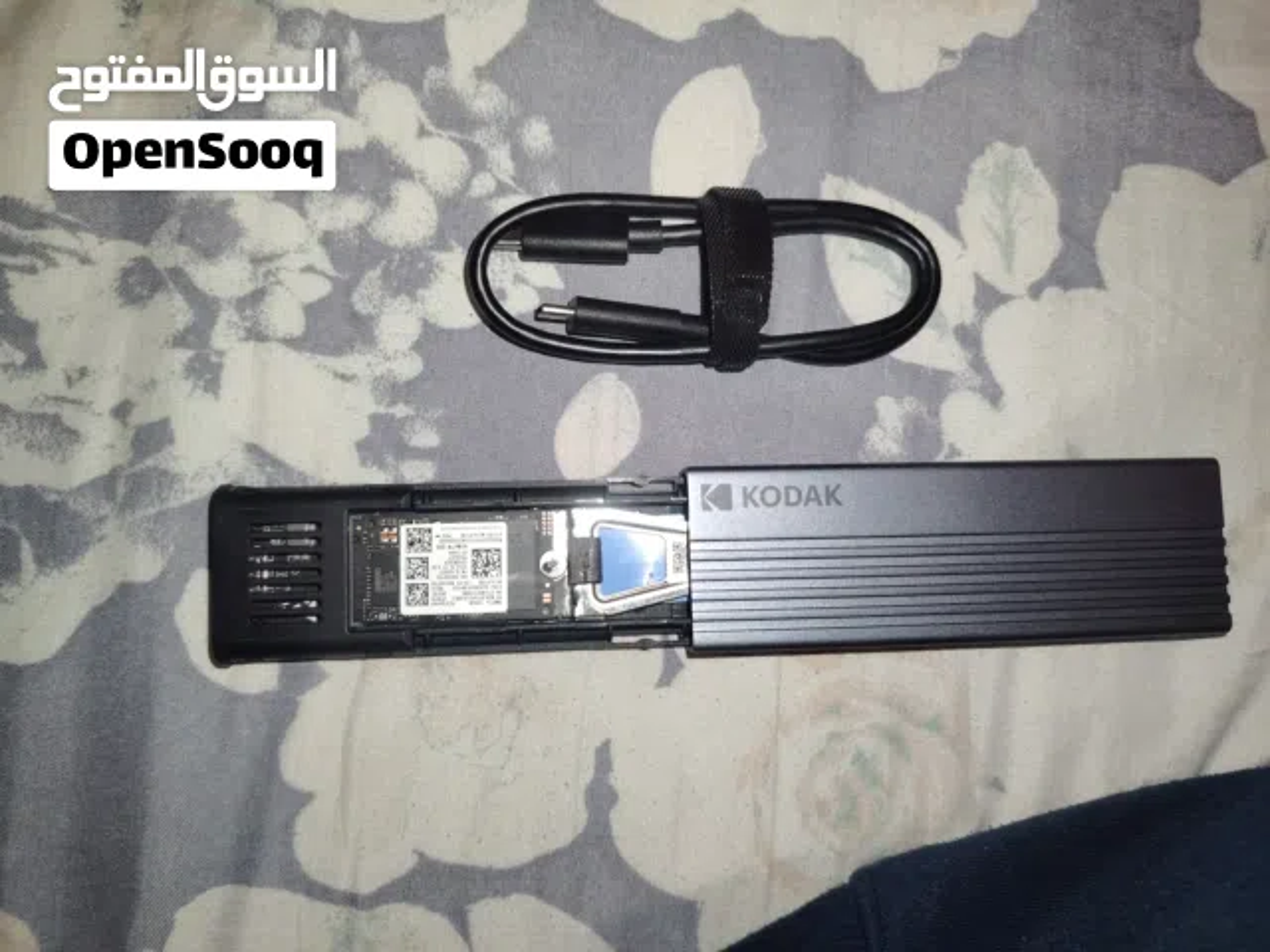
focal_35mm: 24
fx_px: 881
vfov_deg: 56.8
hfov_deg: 71.6
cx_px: 635
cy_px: 476
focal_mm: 5.25
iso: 406
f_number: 1.75
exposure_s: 1/33.3
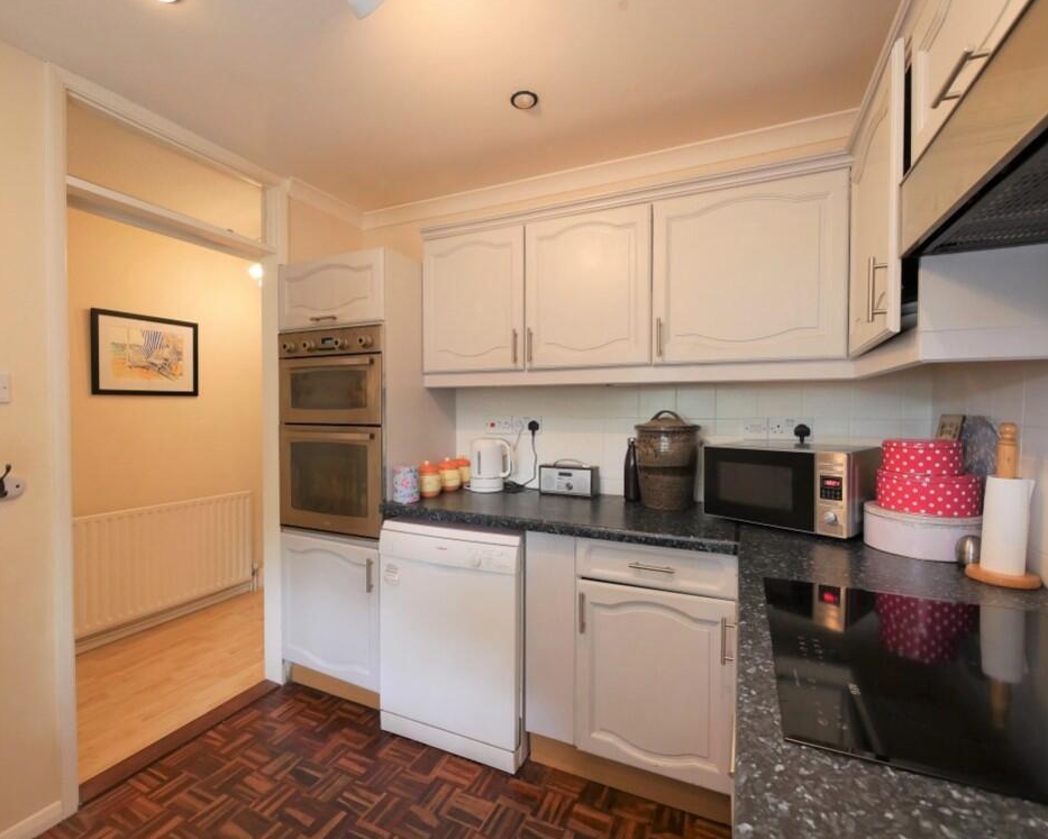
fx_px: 465
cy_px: 416
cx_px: 519
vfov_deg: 84.1
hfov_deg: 96.8
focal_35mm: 15
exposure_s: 1/60
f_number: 4
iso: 800
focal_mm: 7
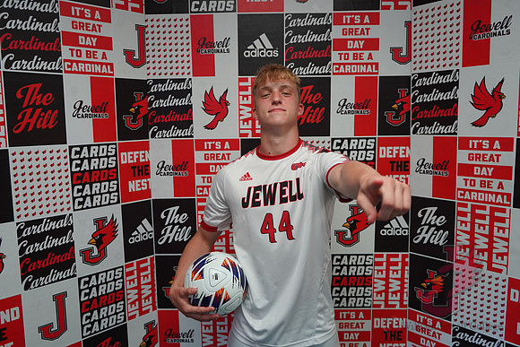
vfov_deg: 46.4
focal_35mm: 28
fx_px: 405
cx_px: 260
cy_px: 174
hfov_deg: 65.5
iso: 640
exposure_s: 1/160
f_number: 4
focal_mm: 28
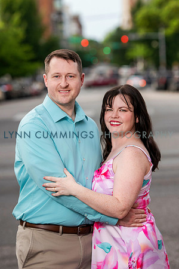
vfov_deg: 17.6
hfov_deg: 11.8
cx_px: 90
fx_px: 865
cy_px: 134
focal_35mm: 116
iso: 320
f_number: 3.5
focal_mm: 116
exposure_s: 1/3200
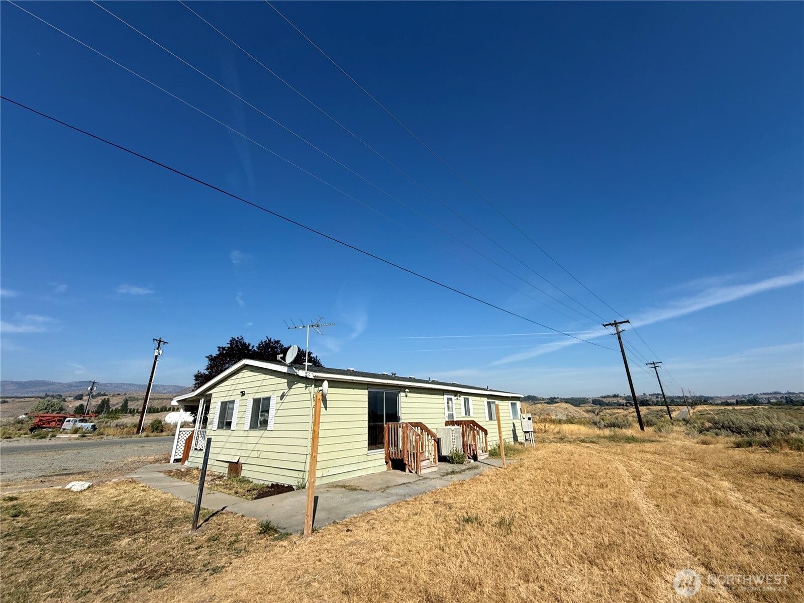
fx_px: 325
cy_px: 302
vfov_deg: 85.7
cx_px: 402
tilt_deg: +19.9
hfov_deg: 102.1
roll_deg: +1.0
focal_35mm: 14
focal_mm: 2.22
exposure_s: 1/3125
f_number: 2.2
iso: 50
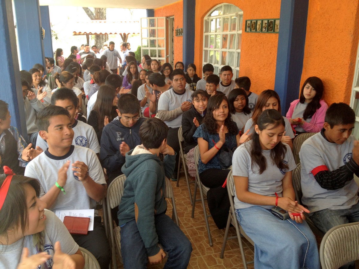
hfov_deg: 52.6
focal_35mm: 35
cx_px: 180
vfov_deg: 40.7
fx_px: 363
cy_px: 134
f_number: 2.4
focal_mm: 4.28
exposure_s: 1/120
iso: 64
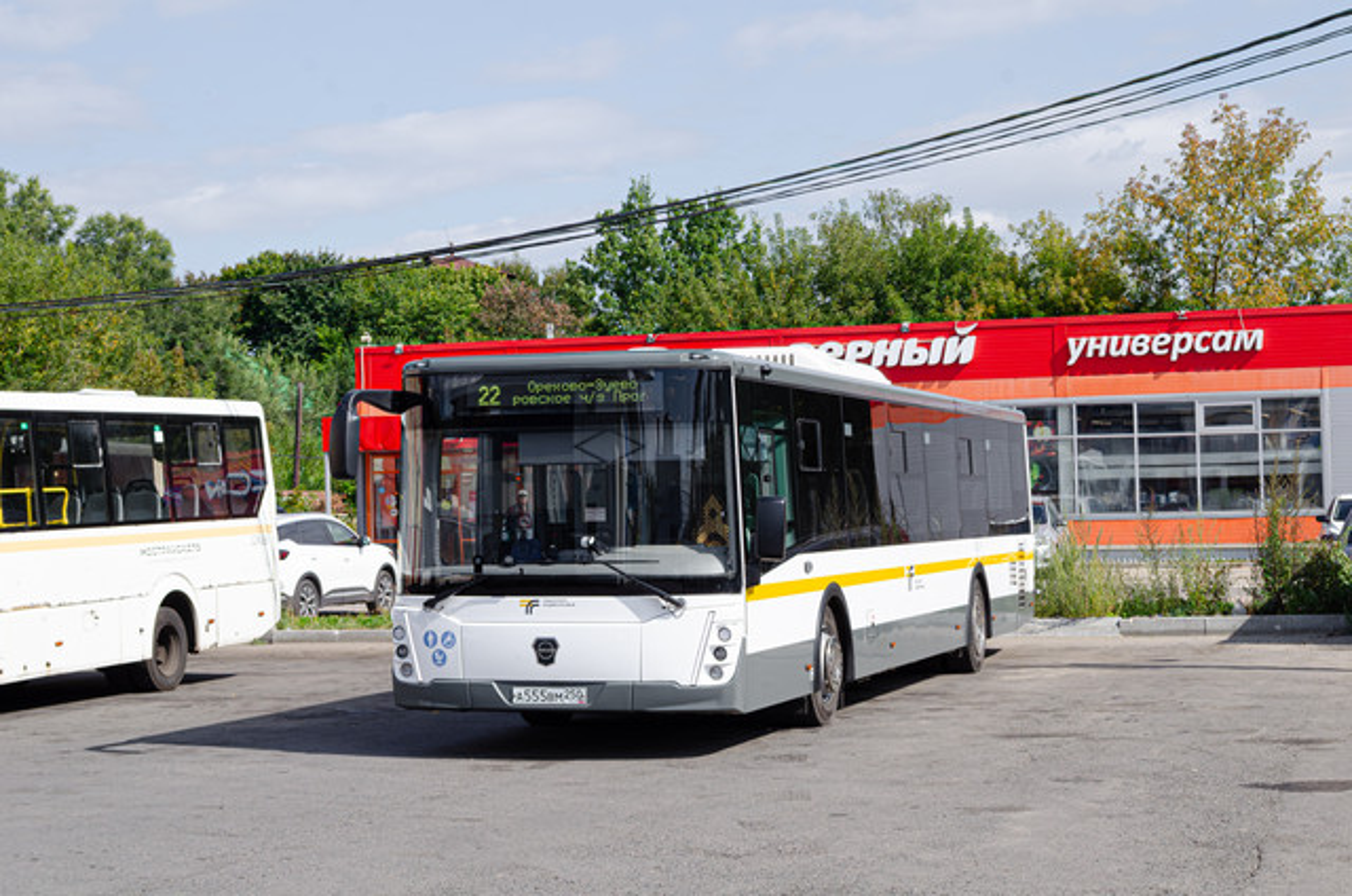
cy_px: 448
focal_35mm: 66
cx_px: 676
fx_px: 2474
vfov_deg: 20.5
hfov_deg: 30.6
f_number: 11
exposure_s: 1/800
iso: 500
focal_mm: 44
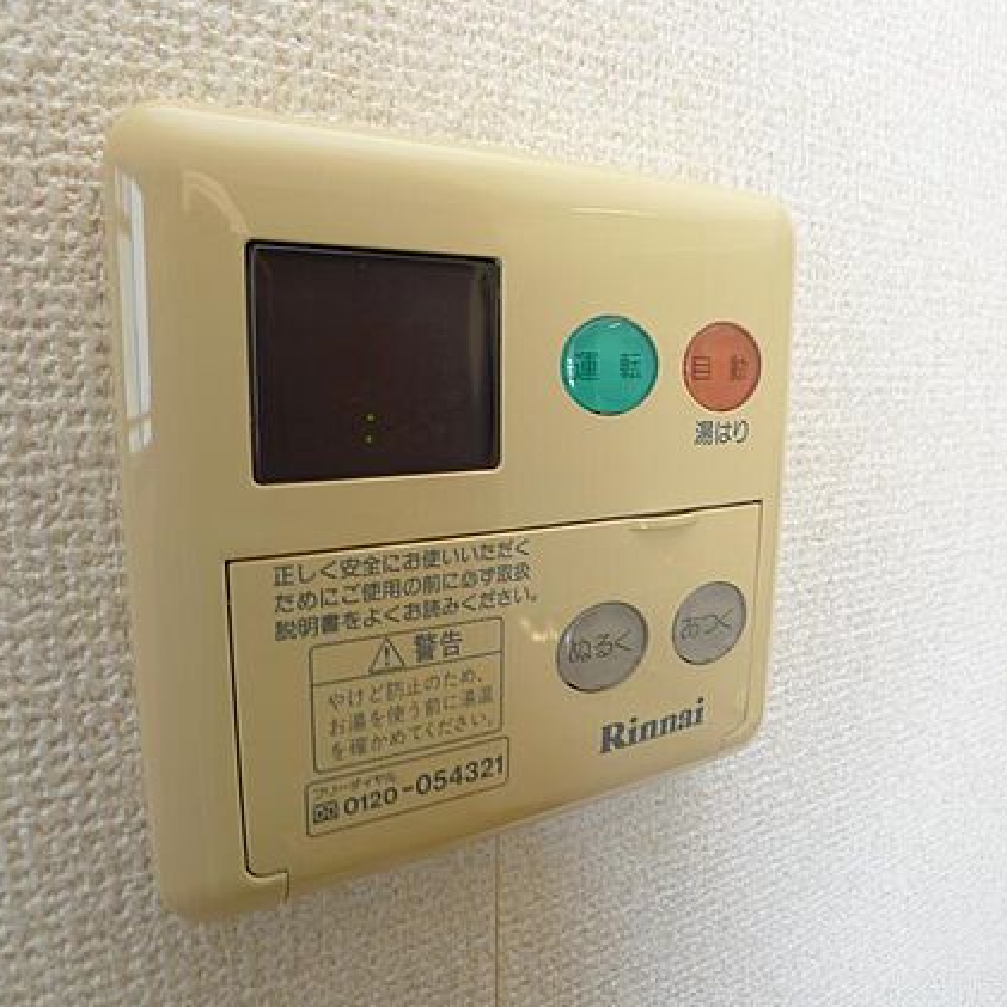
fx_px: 1020
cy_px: 504
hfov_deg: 52.5
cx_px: 543
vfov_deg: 52.5
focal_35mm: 31
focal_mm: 5.1
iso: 80
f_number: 2.2
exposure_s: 1/20
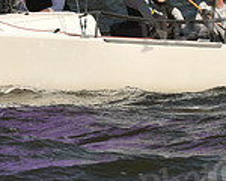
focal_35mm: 941
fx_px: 6294
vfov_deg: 1.6
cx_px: 62
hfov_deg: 2.1
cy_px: -44
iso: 250
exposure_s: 1/1250
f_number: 8
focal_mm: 260
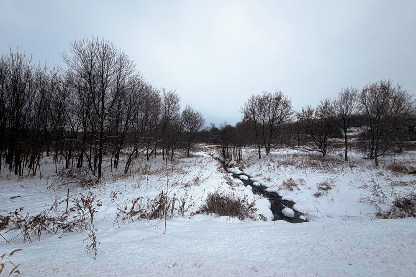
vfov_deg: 77.3
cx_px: 207
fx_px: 173
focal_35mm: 15
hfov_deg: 100.4
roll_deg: +0.2
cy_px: 133
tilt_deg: +1.6
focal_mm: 2.22
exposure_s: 1/770
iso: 32
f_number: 2.2
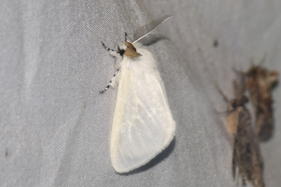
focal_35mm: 210
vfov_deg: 6.5
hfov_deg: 9.8
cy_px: 94
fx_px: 1639
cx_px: 140
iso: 100
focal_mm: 140
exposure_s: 1/60
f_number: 13
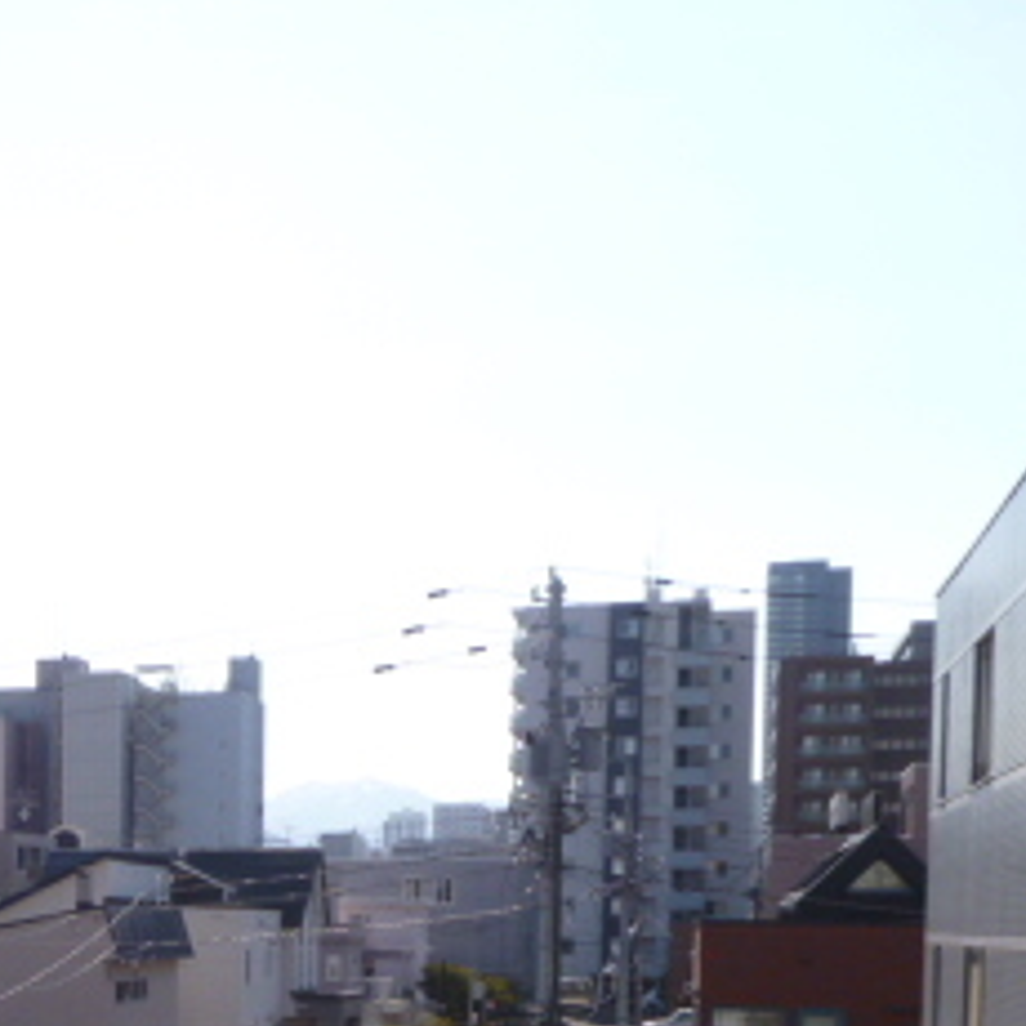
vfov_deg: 27.2
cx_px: -71
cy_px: 1066
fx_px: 1978
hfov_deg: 26.9
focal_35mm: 59
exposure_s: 1/500
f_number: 5
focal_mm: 4.3
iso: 80
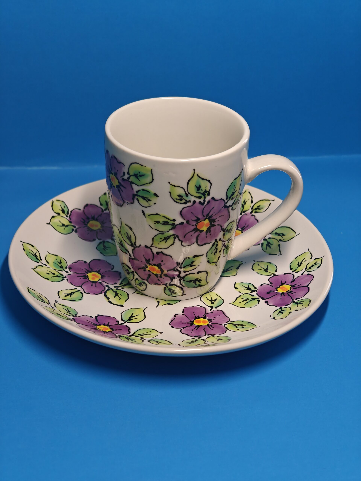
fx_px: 973
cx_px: 180
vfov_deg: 27.8
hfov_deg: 21.0
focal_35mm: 70
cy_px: 240
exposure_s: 1/120
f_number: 2.6
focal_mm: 13.3
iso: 400
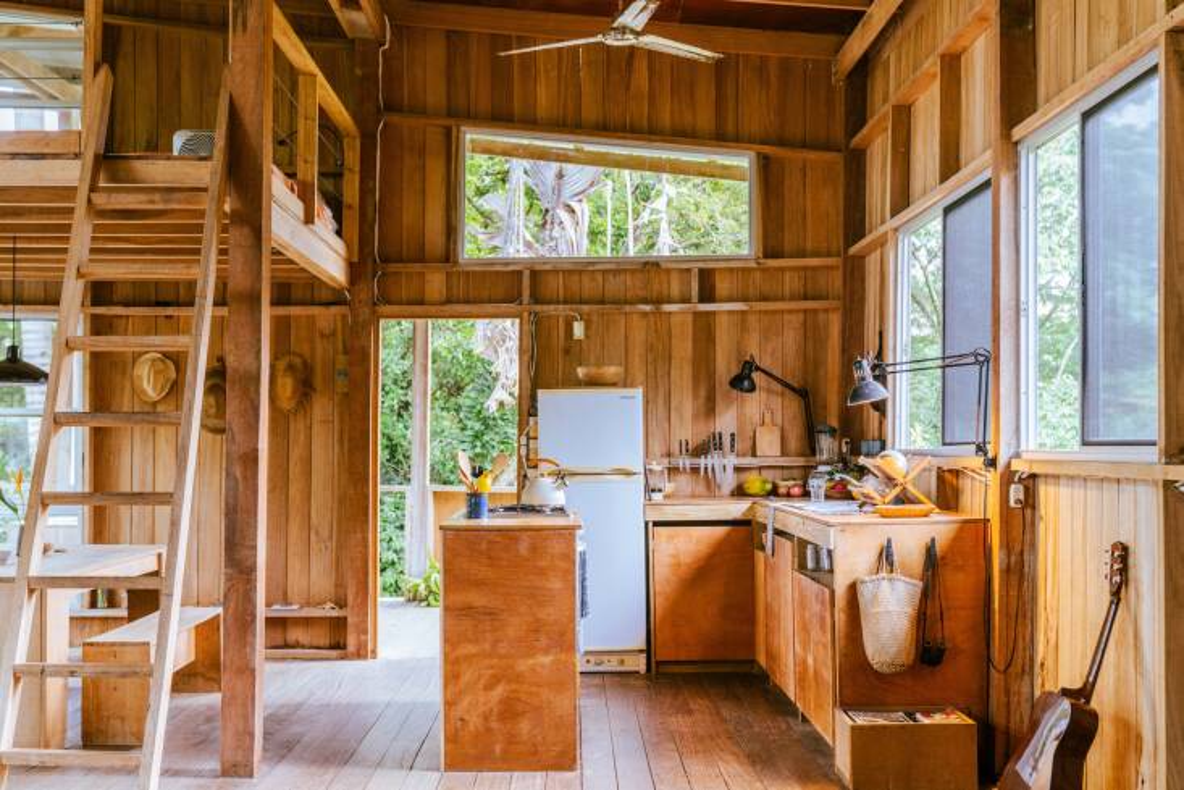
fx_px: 1283
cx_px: 592
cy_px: 395
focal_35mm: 39
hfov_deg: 49.5
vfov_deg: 34.2
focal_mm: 39
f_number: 4
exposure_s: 1/10
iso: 320
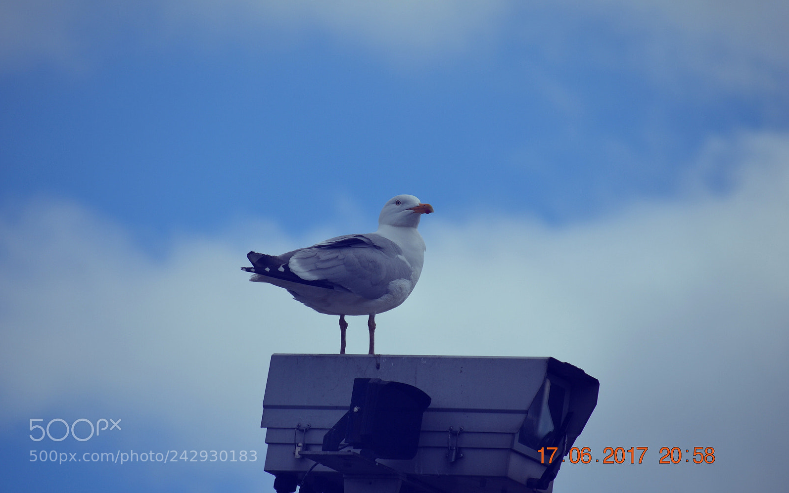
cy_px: 233
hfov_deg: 6.9
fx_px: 6580
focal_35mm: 306
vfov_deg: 4.3
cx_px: 394
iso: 125
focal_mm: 200
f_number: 8
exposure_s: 1/1000
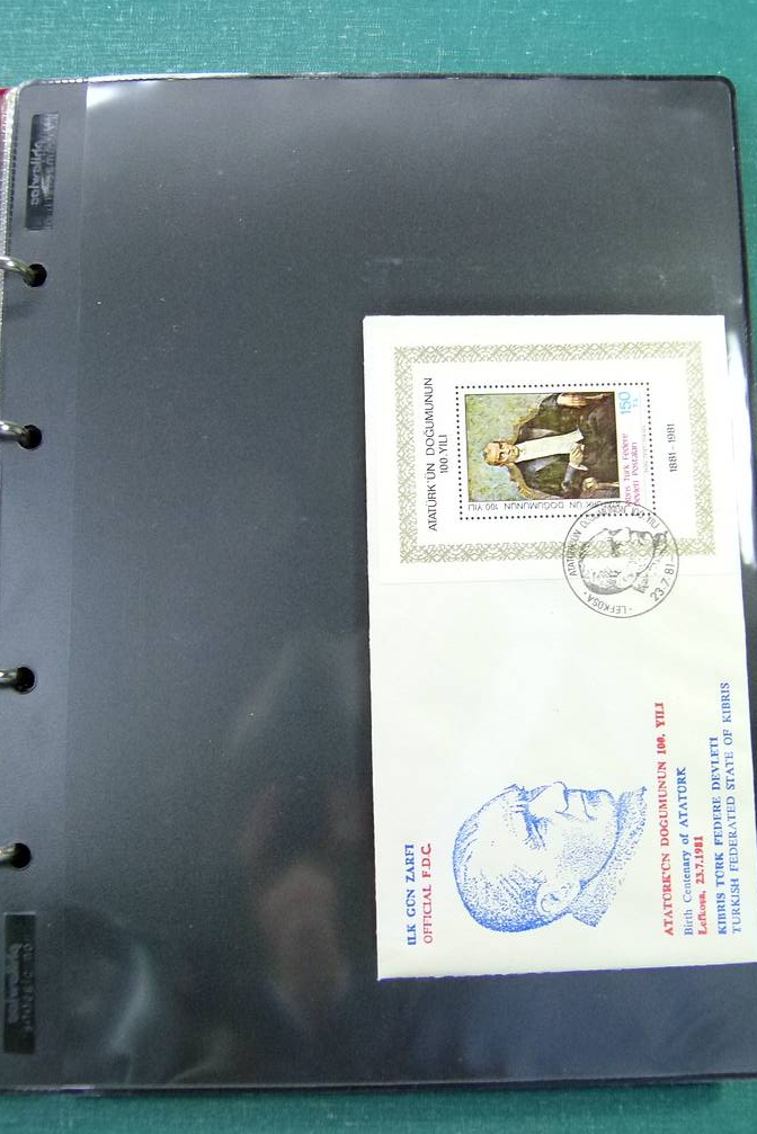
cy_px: 560
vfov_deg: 51.9
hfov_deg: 36.0
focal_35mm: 37
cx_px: 382
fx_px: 1166
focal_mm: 6.3
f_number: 3.1
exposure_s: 1/60
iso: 250
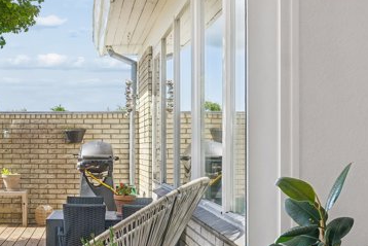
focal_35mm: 67
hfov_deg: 29.2
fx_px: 685
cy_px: 138
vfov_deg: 20.3
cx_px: 61
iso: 200
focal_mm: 20
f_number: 8
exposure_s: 1/125
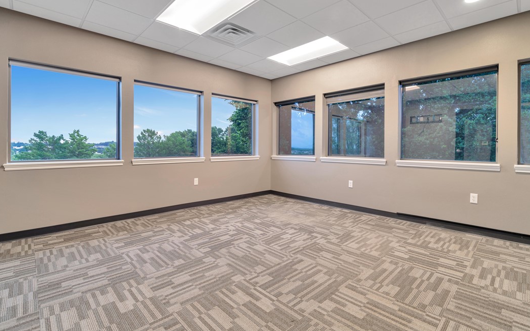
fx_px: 246
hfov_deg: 94.4
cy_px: 151
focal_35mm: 17
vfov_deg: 67.8
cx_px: 267
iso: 100
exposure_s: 1/1.25
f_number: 7.1
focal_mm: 16
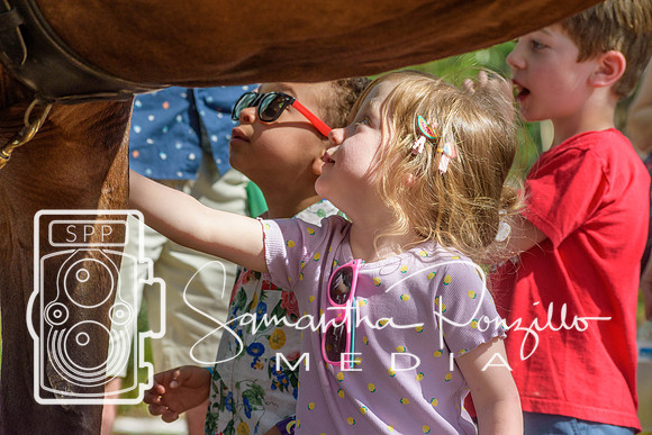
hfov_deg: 13.4
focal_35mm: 153
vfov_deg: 9.0
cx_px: 326
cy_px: 218
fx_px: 2772
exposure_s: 1/640
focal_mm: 102
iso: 200
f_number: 6.3
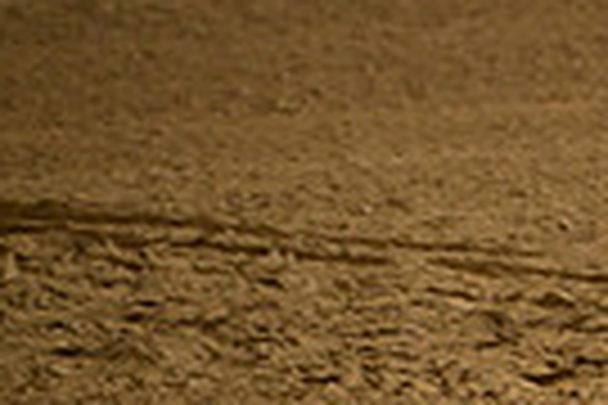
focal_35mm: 860
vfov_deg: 1.6
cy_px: -272
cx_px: 1266
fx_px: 14523
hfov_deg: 2.4
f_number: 4
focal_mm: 200
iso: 2500
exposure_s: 1/200
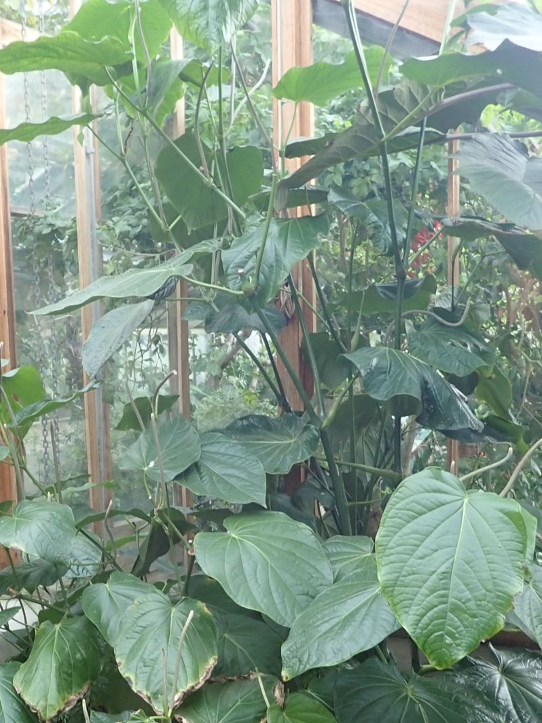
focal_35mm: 47
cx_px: 210
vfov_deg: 40.0
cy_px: 476
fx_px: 981
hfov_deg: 30.8
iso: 200
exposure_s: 1/30
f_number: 2
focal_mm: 4.5
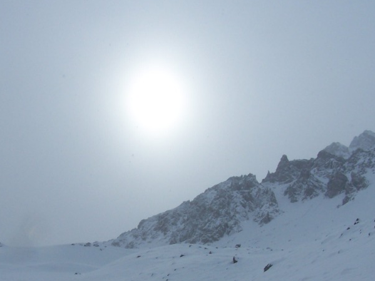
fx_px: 704
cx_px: 129
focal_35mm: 65
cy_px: 208
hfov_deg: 29.6
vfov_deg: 22.4
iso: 80
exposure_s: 1/1500
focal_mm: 6.3
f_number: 5.6
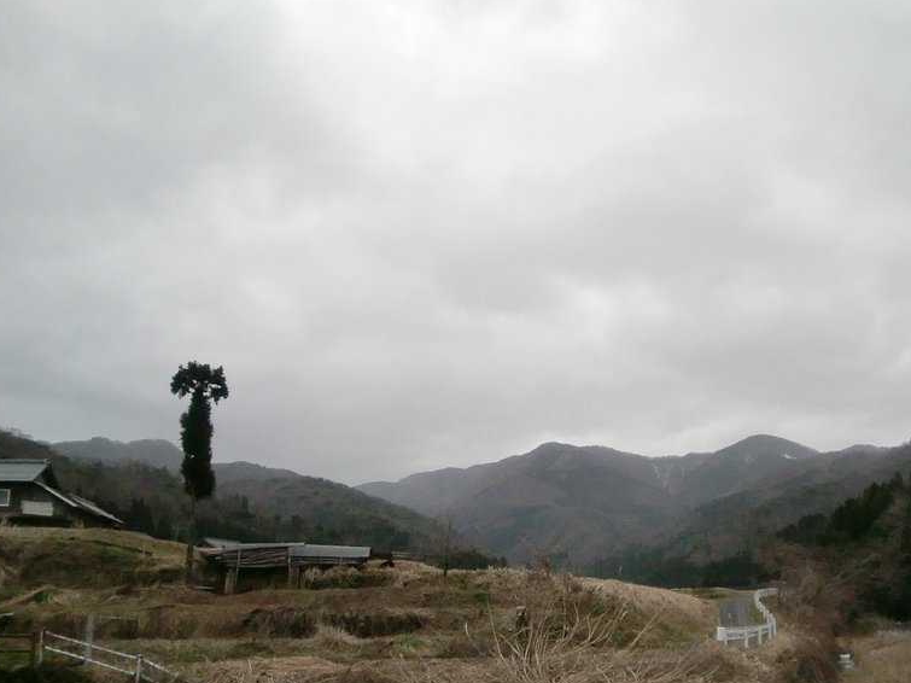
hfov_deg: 48.6
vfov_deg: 37.5
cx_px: 565
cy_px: 420
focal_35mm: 38
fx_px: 1000
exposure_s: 1/100
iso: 400
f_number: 2.6
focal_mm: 4.65
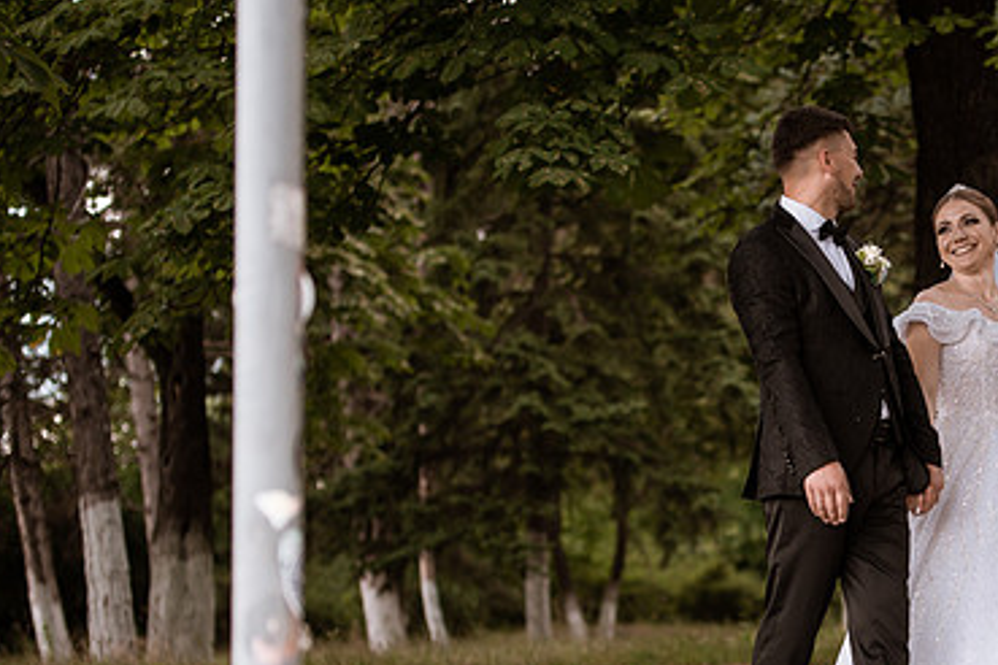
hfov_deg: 12.8
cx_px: 836
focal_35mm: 159
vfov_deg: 8.6
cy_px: 474
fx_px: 4407
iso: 125
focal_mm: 90
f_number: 3.2
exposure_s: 1/250
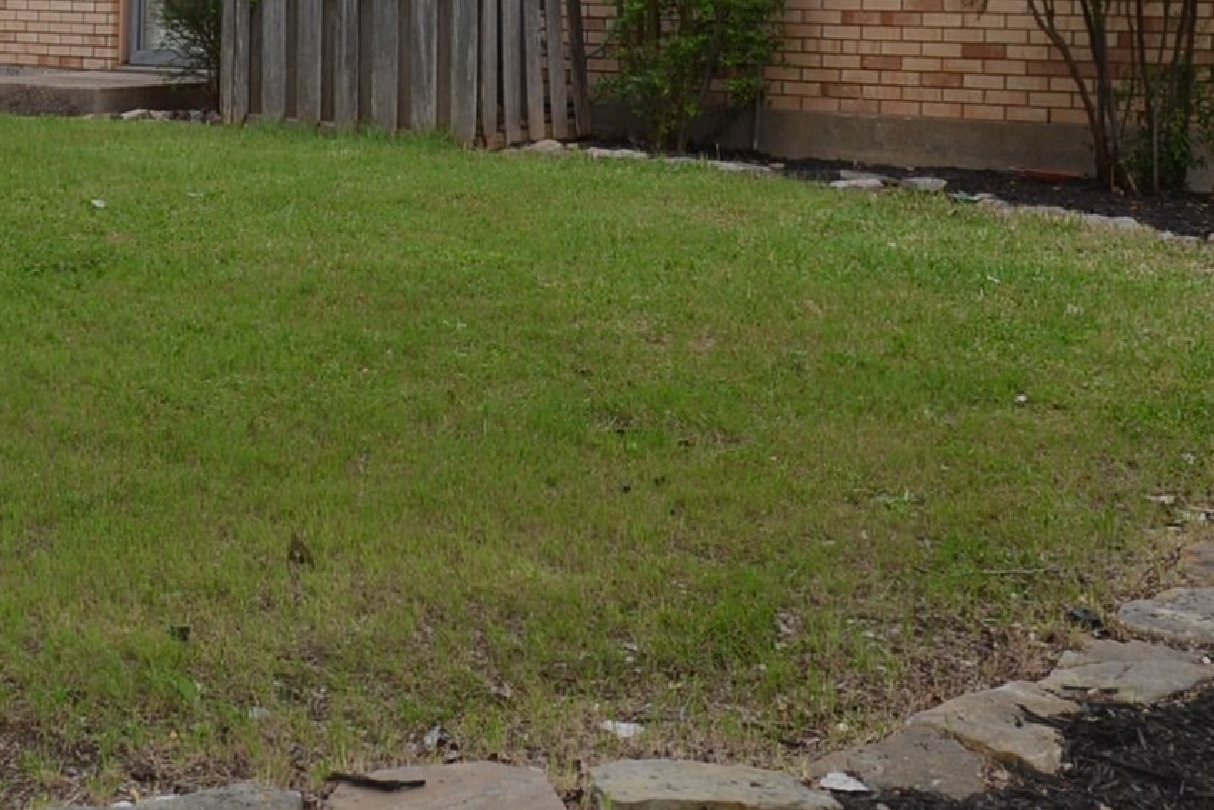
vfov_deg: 19.1
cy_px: -47
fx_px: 2327
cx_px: 468
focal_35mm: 69
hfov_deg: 29.1
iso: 100
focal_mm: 18
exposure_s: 1/200
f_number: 5.6
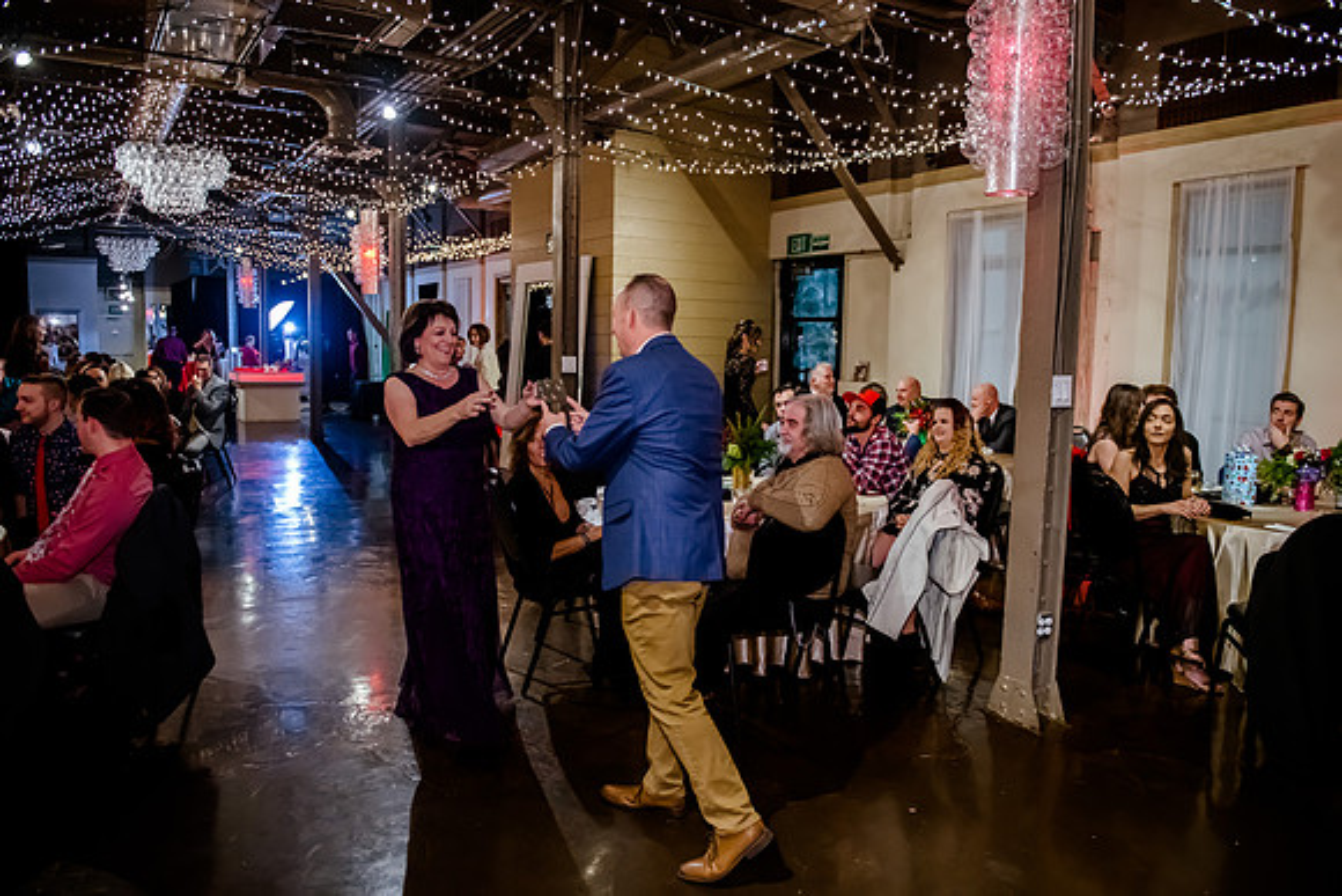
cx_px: 664
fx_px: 924
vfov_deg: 51.7
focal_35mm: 25
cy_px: 448
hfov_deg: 72.0
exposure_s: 1/160
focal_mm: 24
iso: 5000
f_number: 2.8
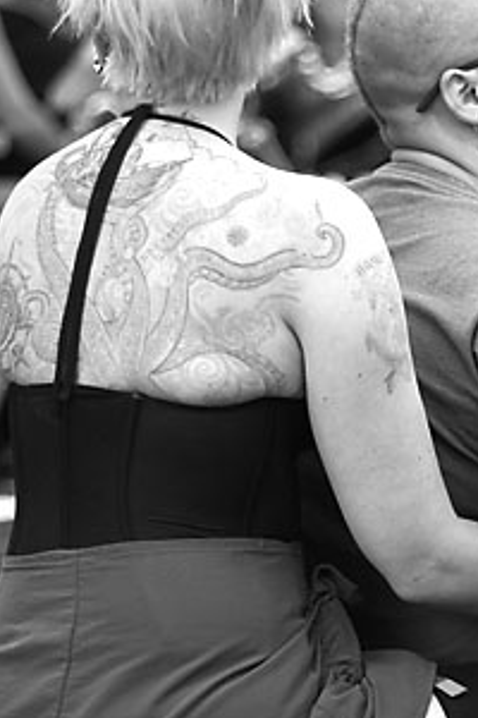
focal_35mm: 150
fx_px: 2987
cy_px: 400
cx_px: 376
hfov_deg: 9.1
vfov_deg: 13.7
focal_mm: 50
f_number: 1.4
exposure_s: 1/500
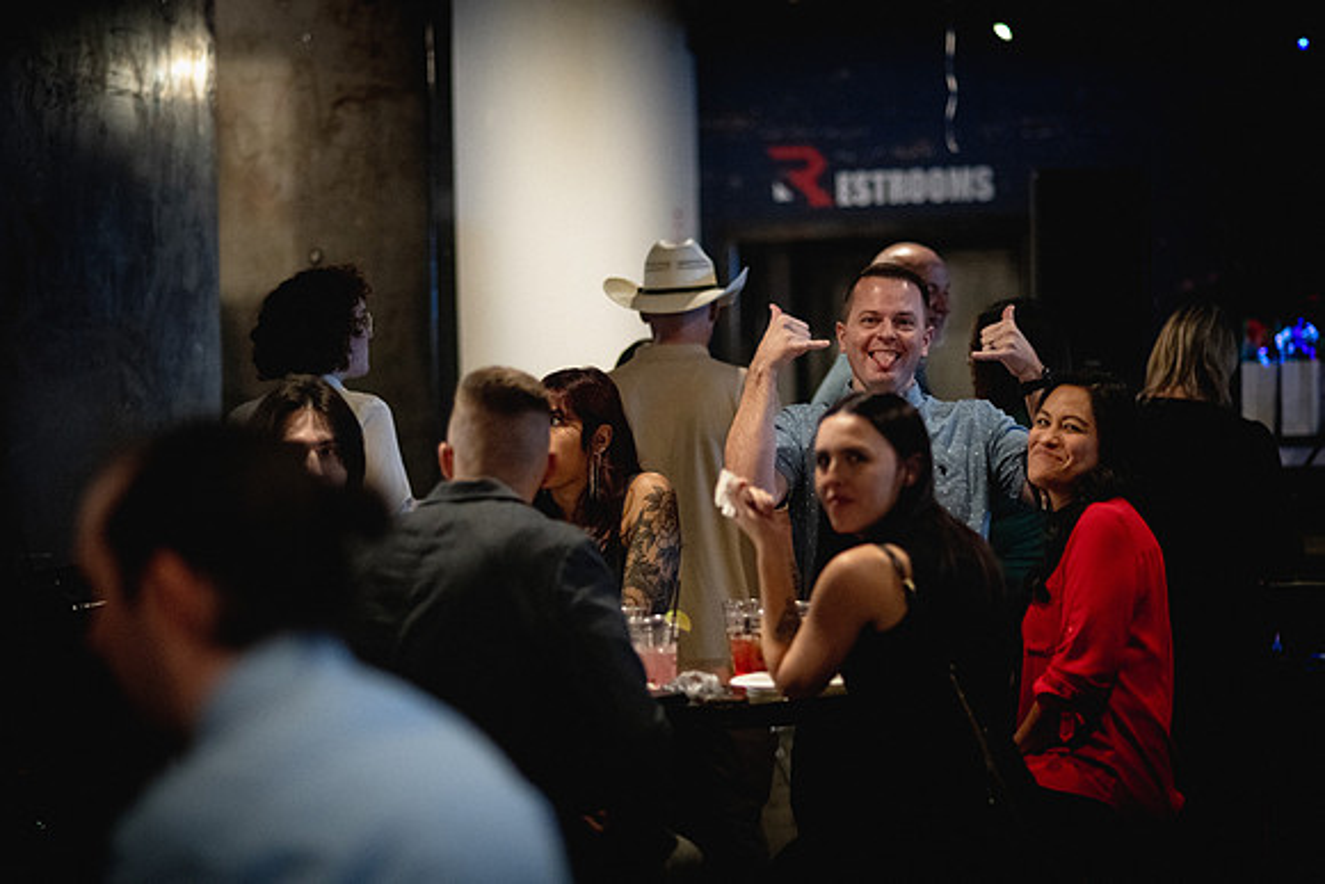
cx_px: 662
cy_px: 442
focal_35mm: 86
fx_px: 3180
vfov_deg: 15.8
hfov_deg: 23.5
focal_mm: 85
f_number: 1.8
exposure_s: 1/250
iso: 6400
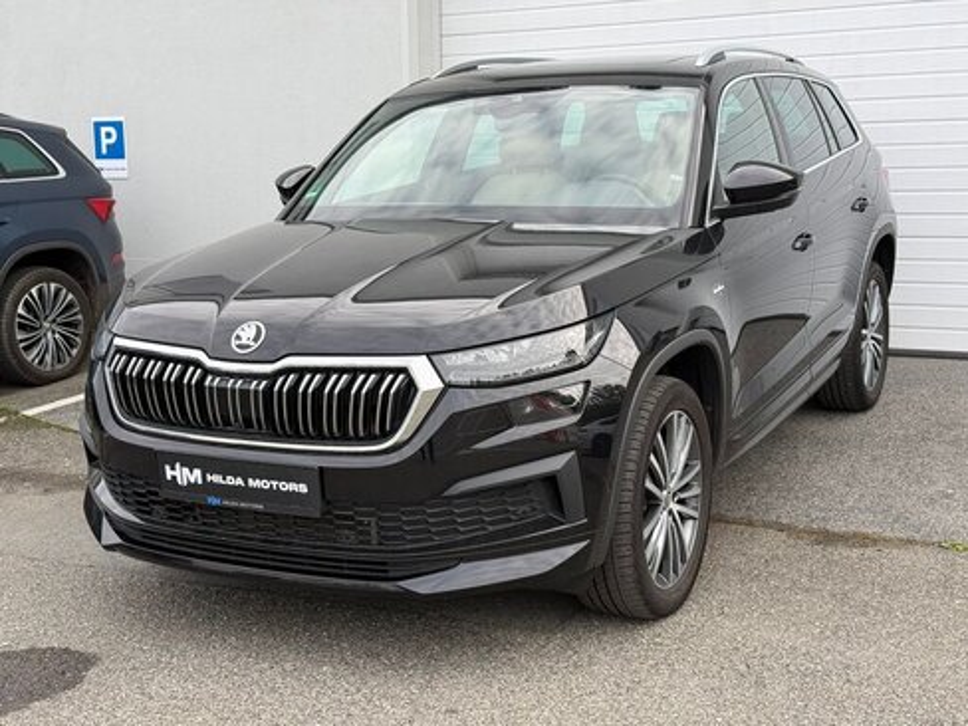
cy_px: 363
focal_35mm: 48
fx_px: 1342
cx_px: 484
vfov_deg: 30.3
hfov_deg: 39.7
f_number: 1.78
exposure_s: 1/420
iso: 100
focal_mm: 6.76
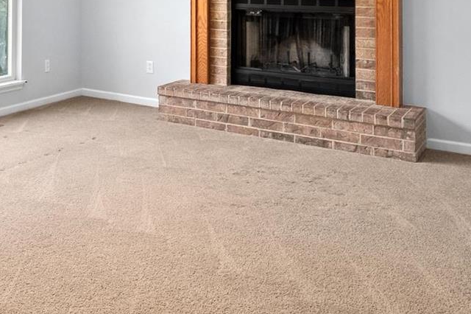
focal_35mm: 45
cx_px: -13
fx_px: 588
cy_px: -24
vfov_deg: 27.5
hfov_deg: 38.2
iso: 640
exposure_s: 1/6
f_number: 9
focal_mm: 9
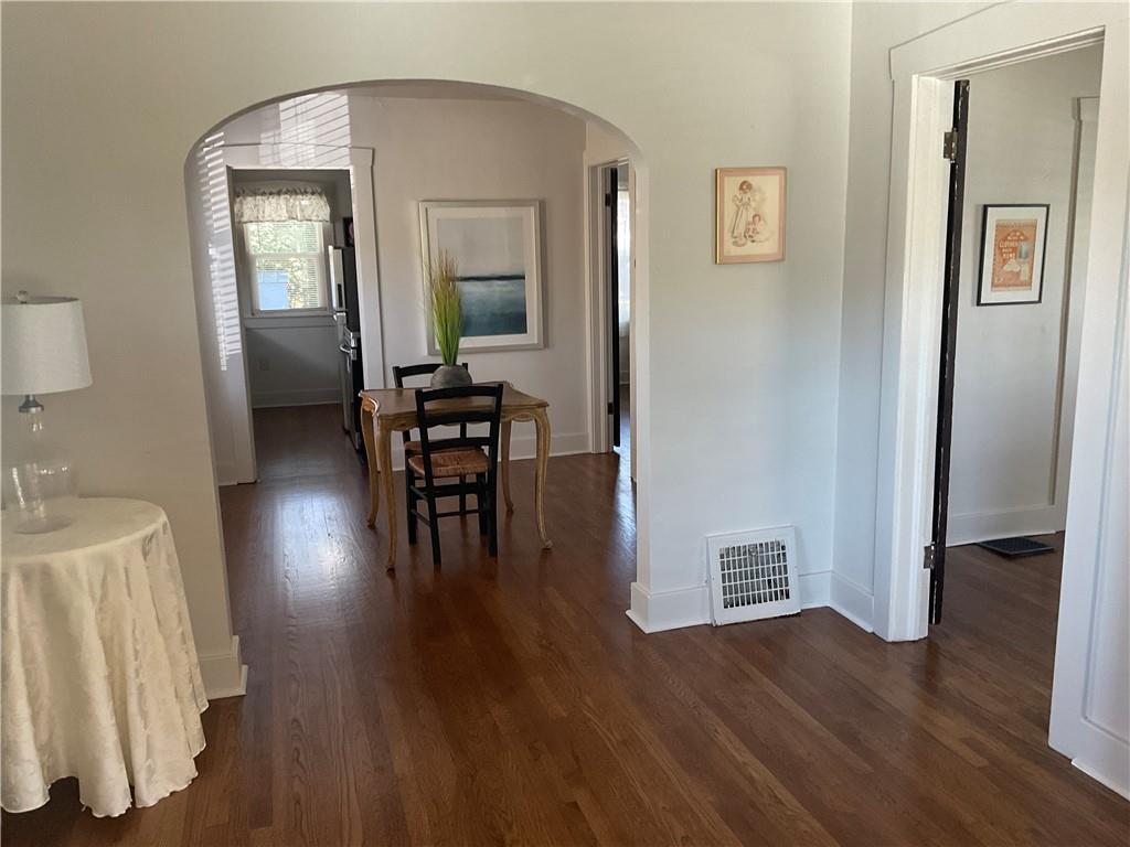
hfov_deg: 61.7
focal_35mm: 29
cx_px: 565
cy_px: 424
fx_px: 947
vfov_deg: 48.2
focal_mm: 3
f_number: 1.8
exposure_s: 1/60
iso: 125
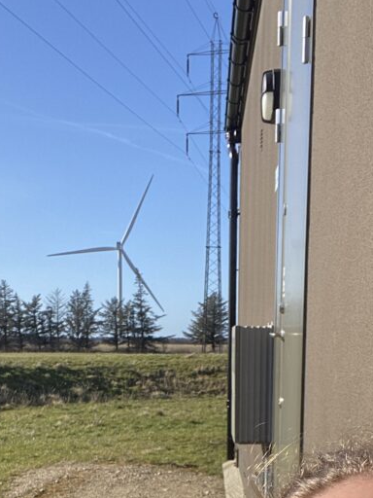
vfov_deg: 30.2
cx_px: 145
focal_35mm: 60
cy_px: 487
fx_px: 862
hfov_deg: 24.4
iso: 25
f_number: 2.2
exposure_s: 1/931
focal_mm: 2.71
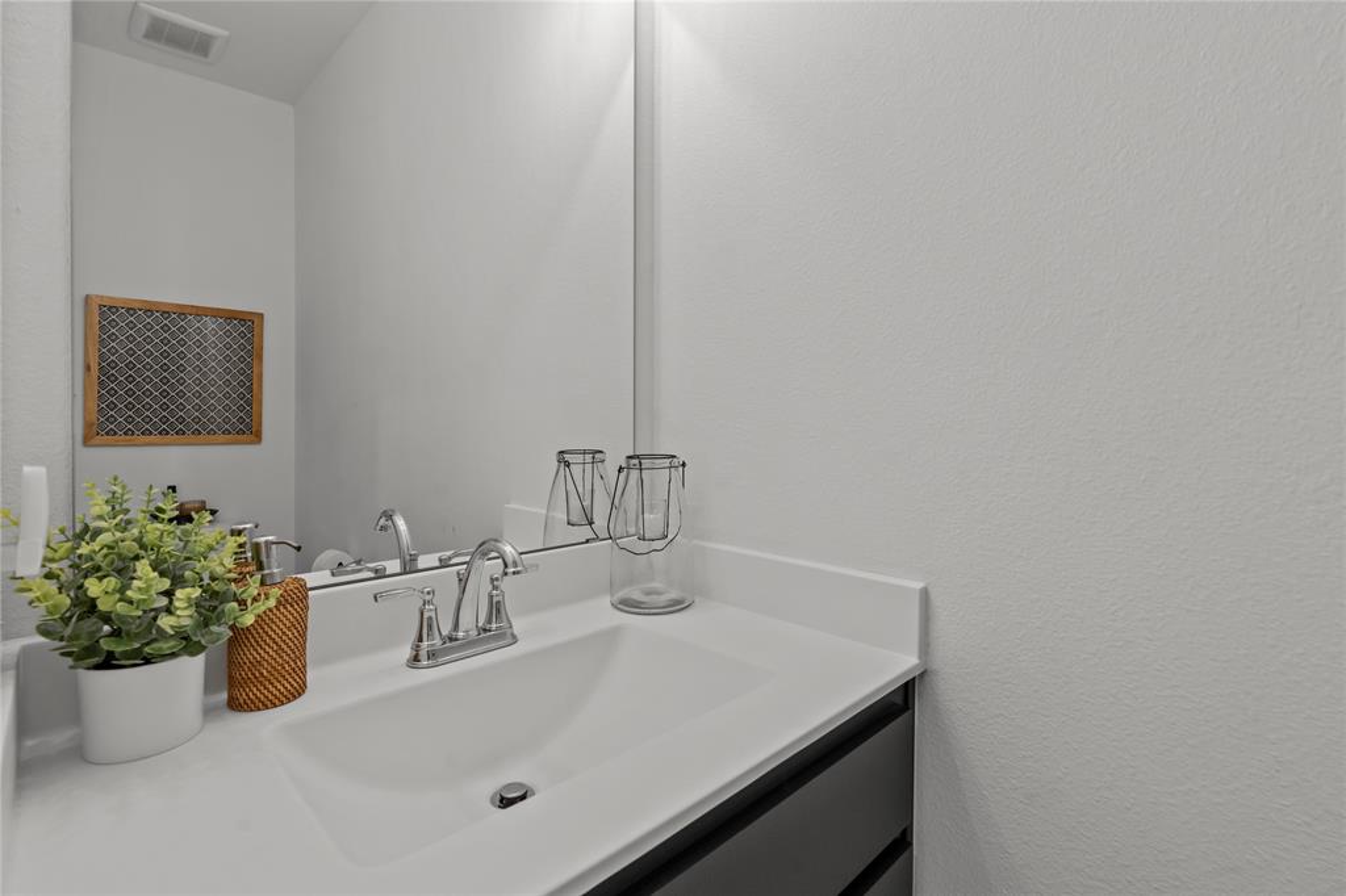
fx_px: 598
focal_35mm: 16
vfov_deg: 73.7
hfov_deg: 96.8
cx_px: 673
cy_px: 448
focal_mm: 16
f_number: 8
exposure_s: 1/30
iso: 800
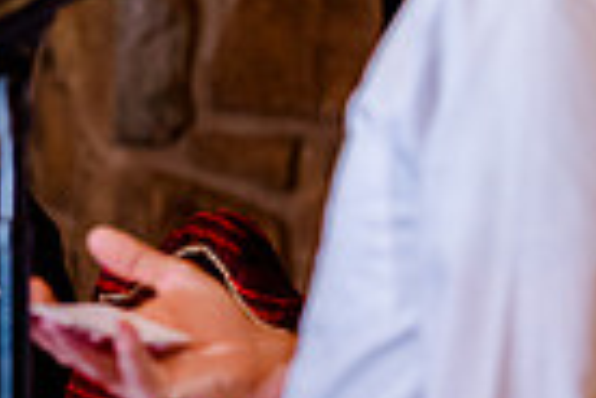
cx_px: -202
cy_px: 97
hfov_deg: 5.7
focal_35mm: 359
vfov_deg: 3.8
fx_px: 5943
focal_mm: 80
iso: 3200
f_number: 2.8
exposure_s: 1/320
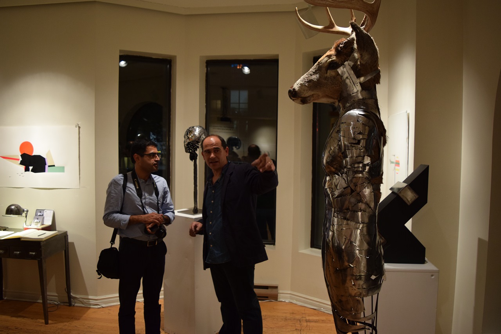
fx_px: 376
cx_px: 250
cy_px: 167
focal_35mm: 27
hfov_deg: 67.4
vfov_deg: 47.9
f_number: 3.5
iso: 900
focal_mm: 18
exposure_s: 1/60
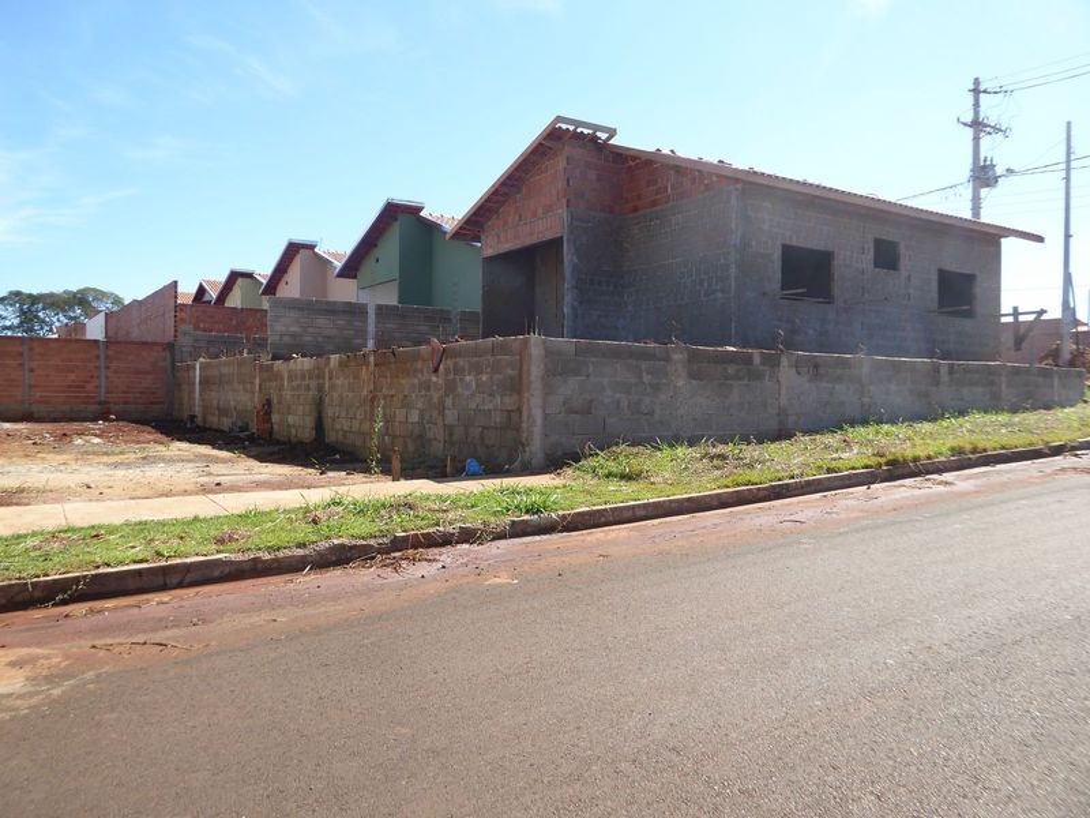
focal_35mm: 27
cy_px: 409
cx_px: 545
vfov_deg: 51.4
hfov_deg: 65.3
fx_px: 850
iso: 80
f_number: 3.4
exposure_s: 1/400
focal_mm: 4.7
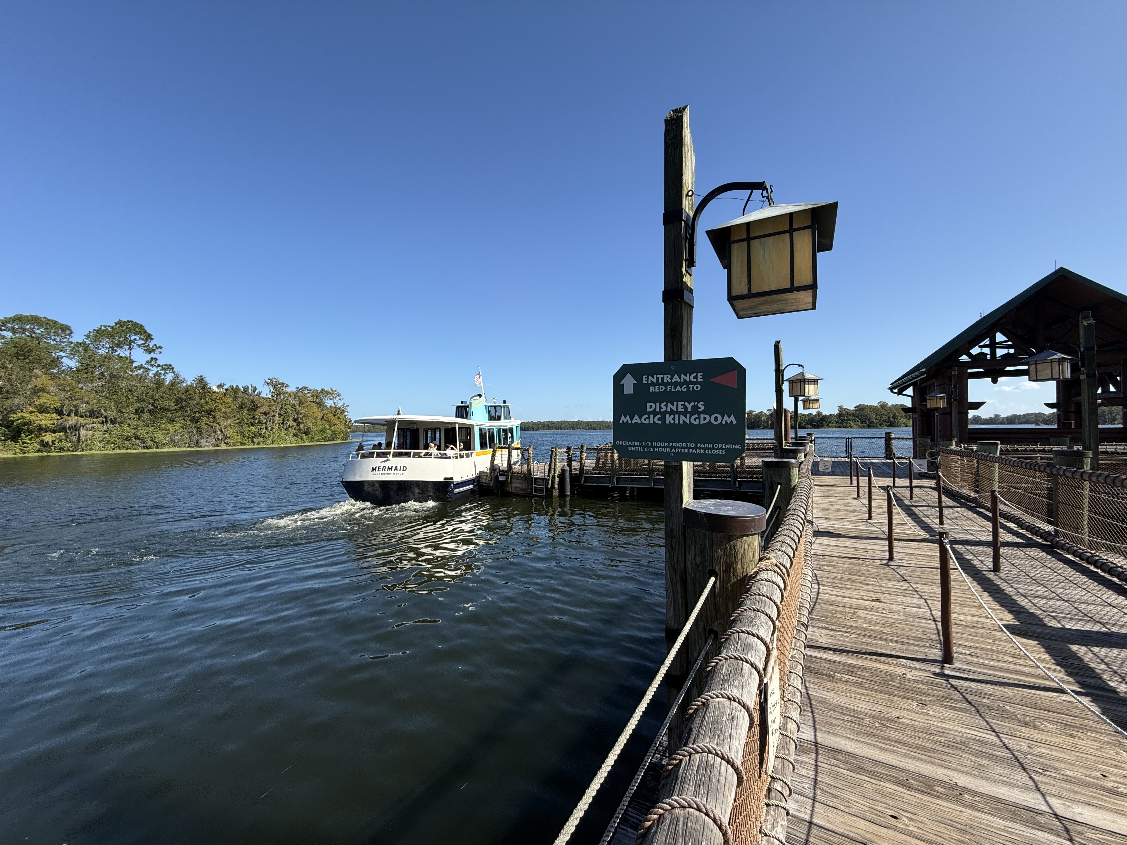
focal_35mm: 14
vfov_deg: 85.7
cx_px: 564
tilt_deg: +1.2
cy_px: 422
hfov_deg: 102.1
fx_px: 456
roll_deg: +1.0
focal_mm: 2.22
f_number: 2.2
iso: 50
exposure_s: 1/1961
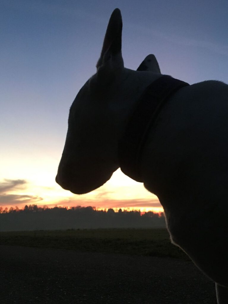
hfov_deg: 48.2
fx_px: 255
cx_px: 114
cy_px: 152
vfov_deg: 61.7
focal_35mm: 29
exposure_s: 1/33
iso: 160
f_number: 2.2
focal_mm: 4.15
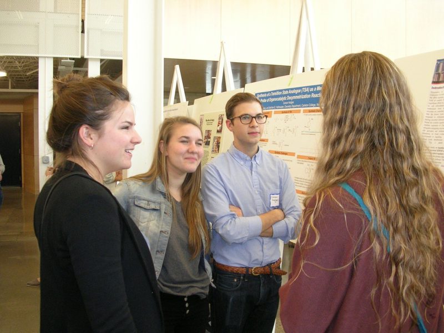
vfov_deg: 37.7
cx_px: 222
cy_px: 166
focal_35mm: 38
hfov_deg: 49.0
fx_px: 487
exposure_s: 1/31.3
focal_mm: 5.8
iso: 128
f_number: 2.8
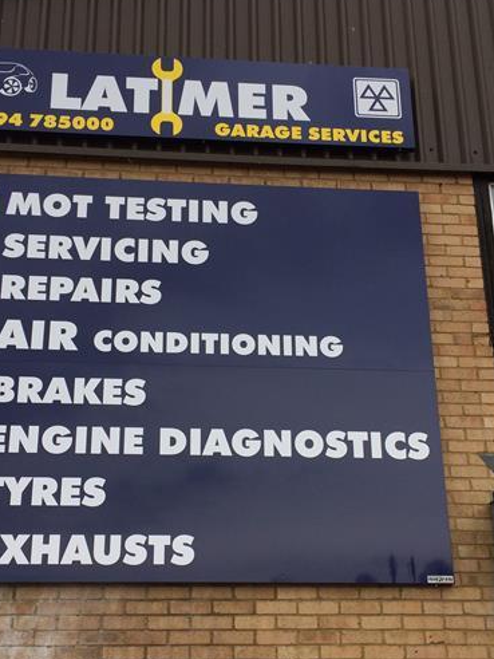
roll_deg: +1.5
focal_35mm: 45
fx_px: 856
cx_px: 246
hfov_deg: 32.2
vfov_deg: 41.9
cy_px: 386
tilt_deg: +19.2
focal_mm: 4.15
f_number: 2.2
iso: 32
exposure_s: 1/1080
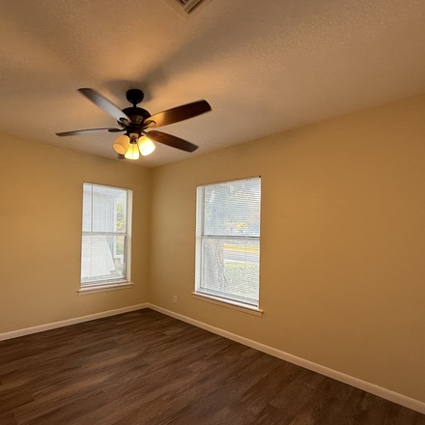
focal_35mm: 18
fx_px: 250
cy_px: 229
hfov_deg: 77.8
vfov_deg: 80.6
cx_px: 138
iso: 100
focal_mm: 2.22
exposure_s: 1/99
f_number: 2.2
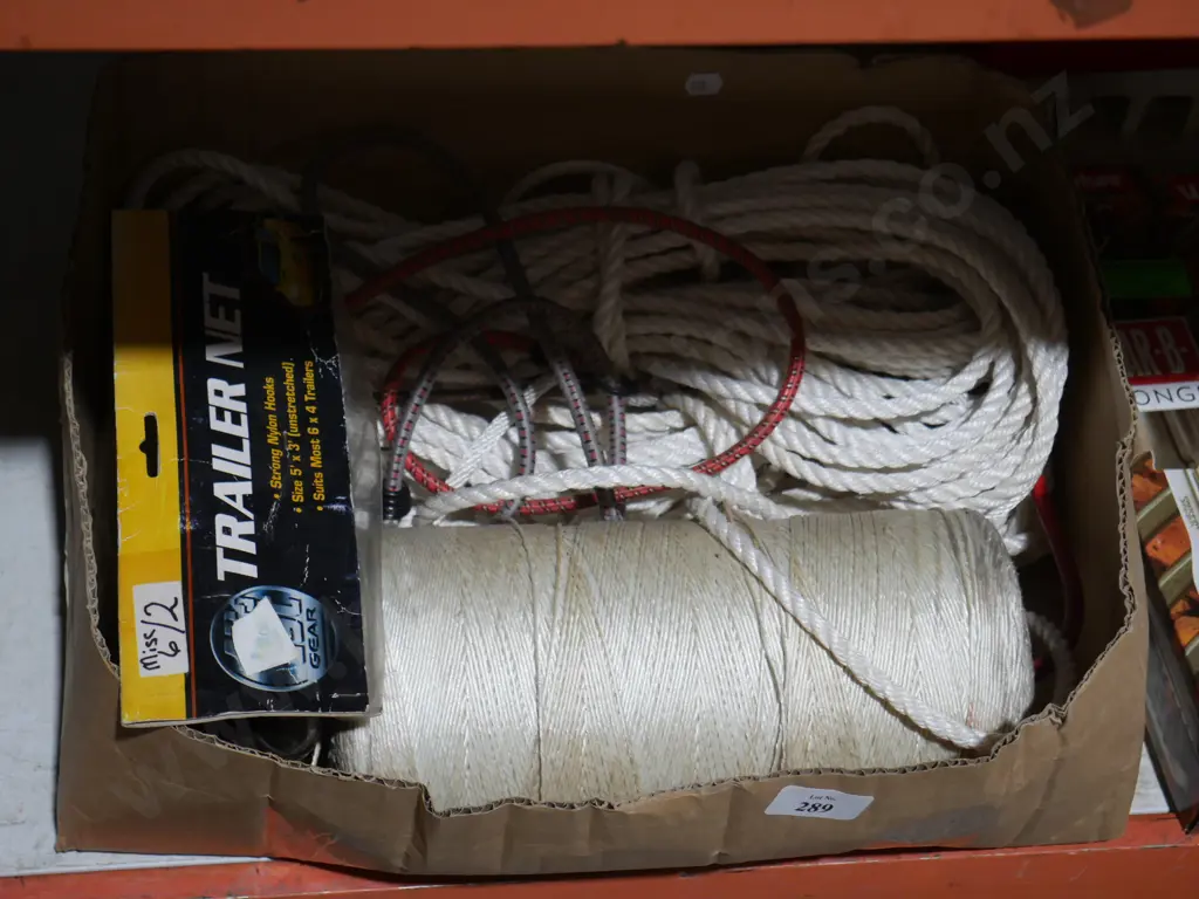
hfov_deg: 29.4
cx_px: 600
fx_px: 2286
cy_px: 450
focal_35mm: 66
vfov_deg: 22.3
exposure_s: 1/80
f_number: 5.4
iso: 640
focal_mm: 33
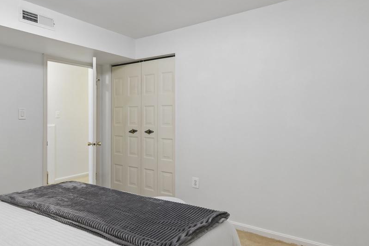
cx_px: 152
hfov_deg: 89.1
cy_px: 129
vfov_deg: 67.4
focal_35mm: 18
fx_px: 185
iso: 100
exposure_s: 1/2.5
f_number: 8
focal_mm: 14
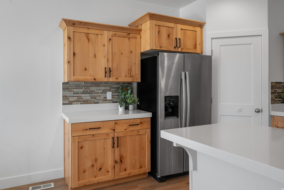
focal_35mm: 26
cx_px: 142
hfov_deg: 70.4
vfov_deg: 50.4
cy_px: 95
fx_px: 201
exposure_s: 1/3
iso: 500
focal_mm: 25.5
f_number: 8
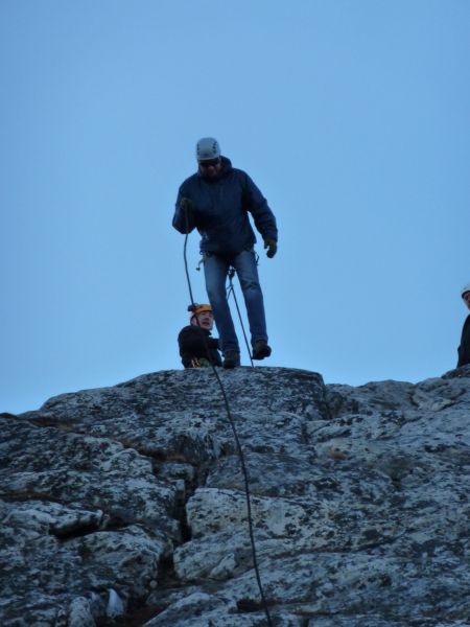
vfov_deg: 6.6
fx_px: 5431
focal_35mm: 300
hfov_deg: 5.0
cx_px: 235
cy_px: 314
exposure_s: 1/640
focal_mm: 49.2
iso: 250
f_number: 4.9
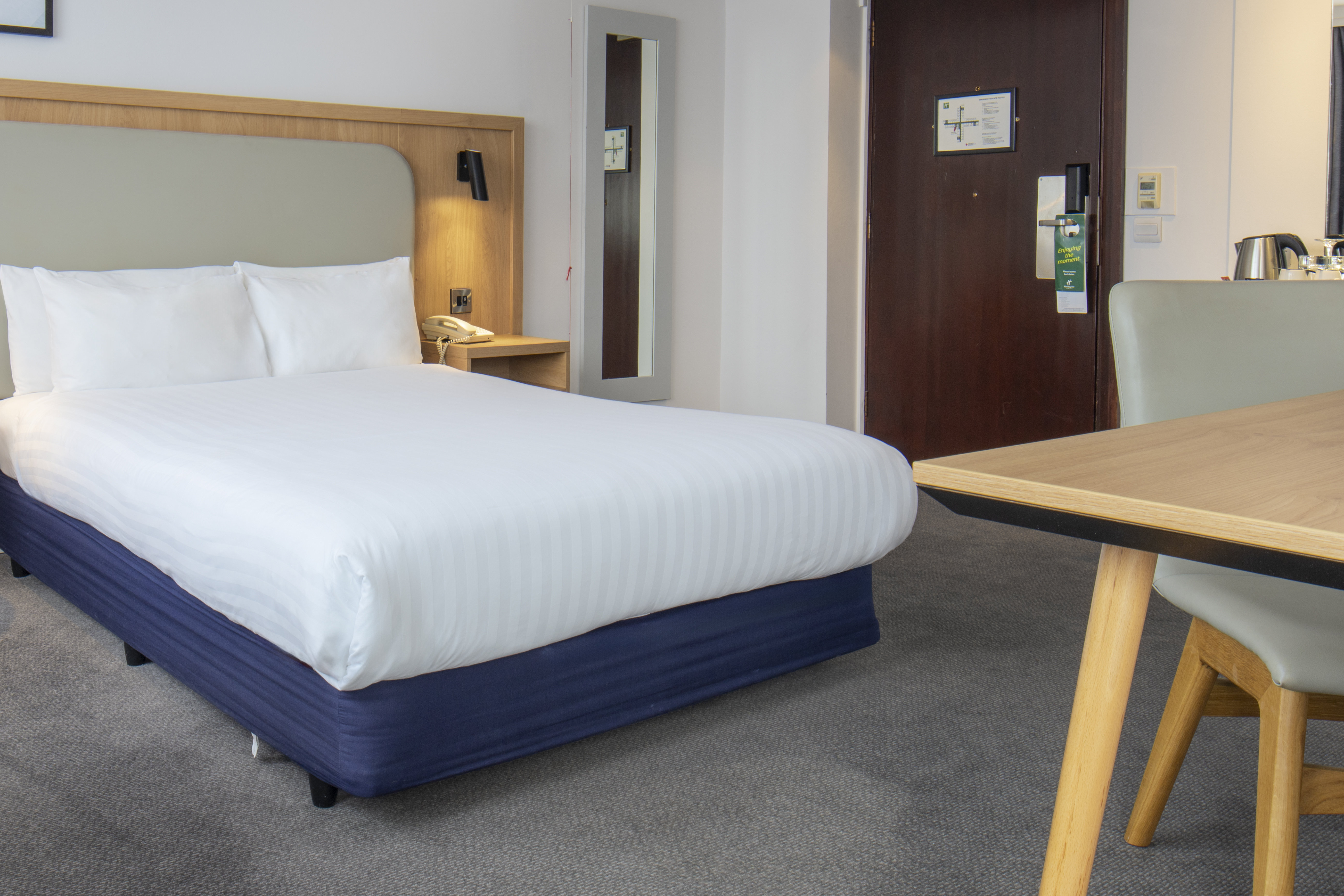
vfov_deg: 41.4
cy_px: 258
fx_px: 1157
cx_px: 428
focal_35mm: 31
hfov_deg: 58.7
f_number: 16
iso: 125
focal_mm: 17
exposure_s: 2
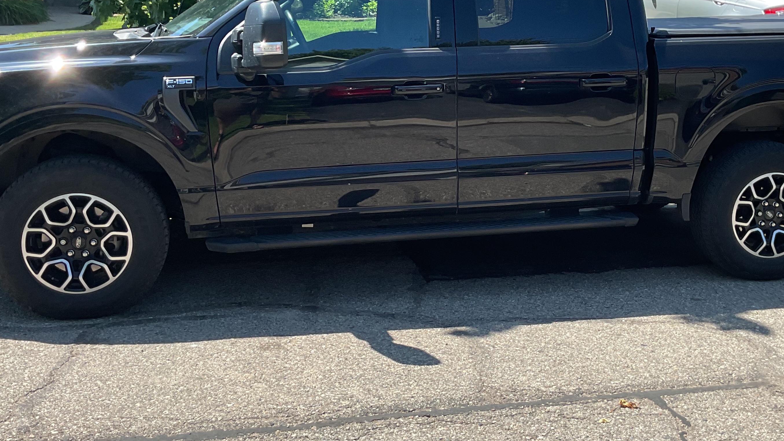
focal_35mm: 47
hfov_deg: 43.6
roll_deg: -1.1
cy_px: 142
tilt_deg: -9.2
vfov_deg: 25.3
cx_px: 458
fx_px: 977
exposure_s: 1/829
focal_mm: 3
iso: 16
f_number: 1.8
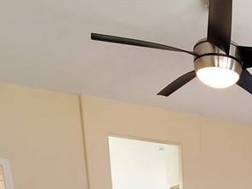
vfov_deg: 22.8
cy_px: 316
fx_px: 328
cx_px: 253
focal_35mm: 45
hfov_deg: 37.5
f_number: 2.2
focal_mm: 1.8
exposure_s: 1/59
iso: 320
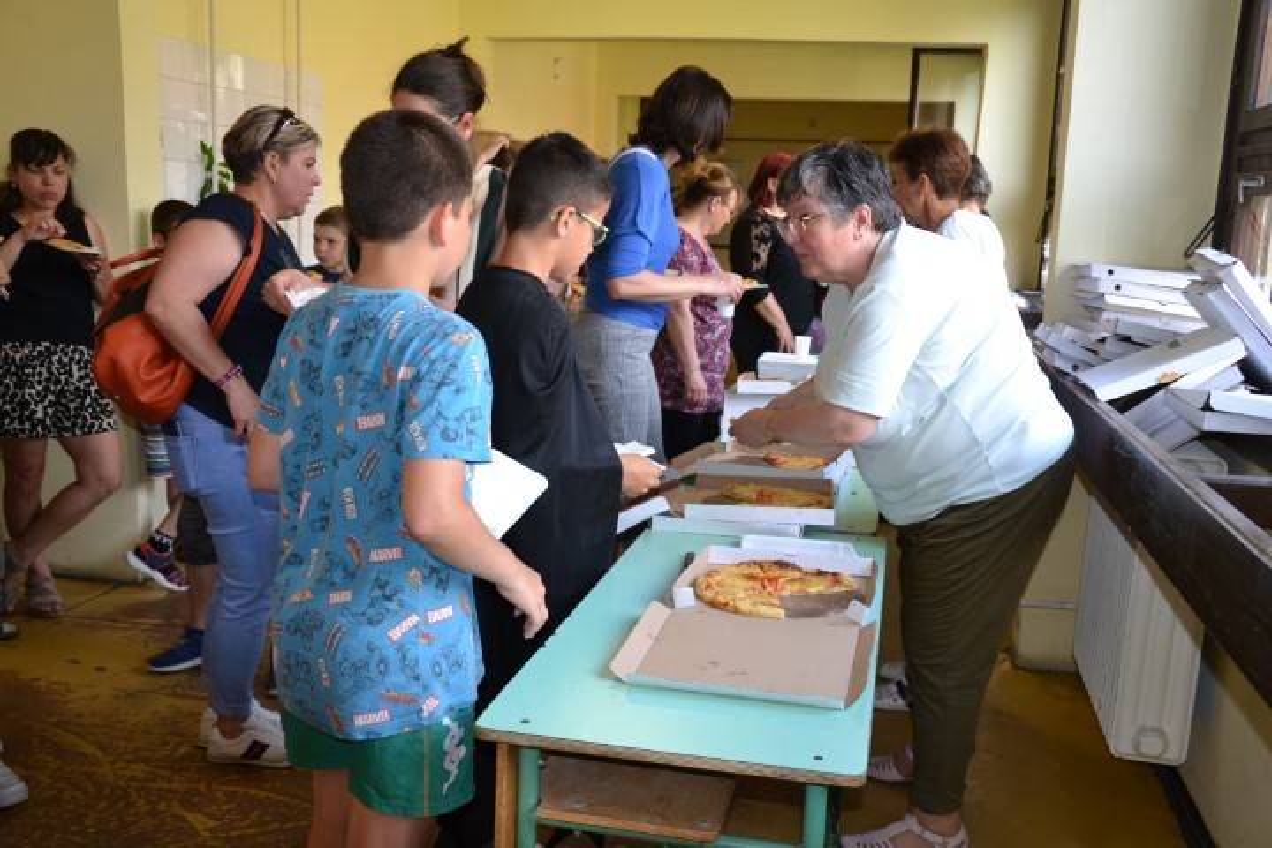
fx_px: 1272
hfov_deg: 53.1
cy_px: 424
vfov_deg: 36.9
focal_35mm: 36
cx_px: 636
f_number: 4
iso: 400
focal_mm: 24
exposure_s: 1/80
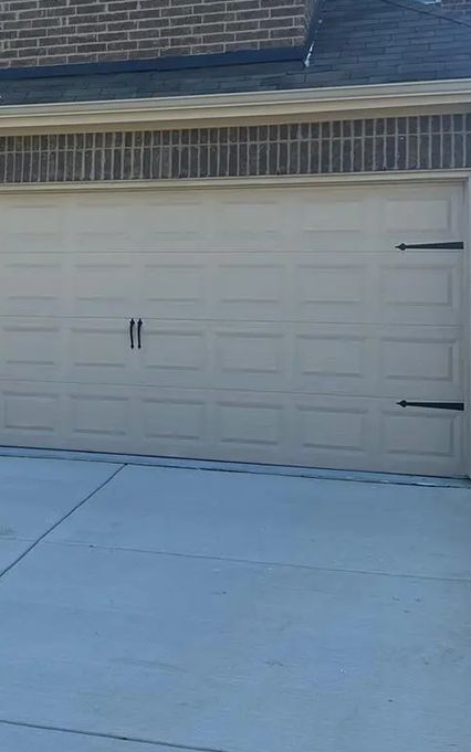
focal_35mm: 51
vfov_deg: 39.2
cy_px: 262
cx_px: 53
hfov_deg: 24.7
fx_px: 1047
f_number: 1.78
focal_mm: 6.86
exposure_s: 1/1664
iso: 80
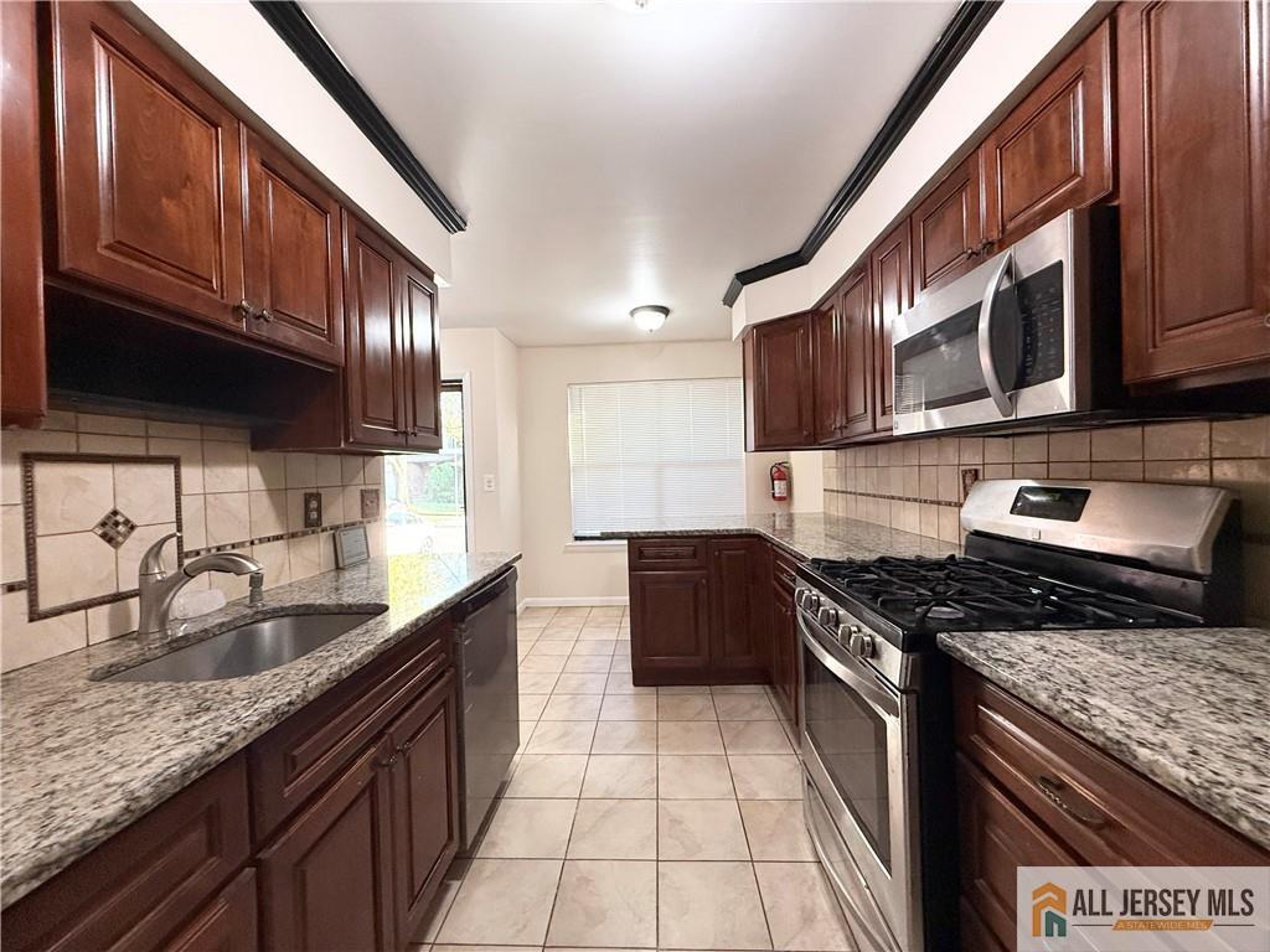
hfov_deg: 102.1
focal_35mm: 14
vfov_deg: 85.7
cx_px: 635
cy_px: 476
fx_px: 514
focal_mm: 2.22
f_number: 2.2
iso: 320
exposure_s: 1/120
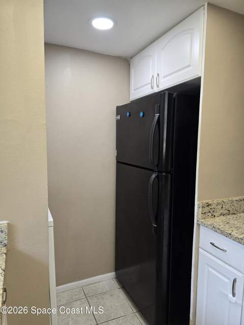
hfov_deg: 58.9
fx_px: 216
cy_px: 162
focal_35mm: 23
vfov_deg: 73.9
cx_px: 122
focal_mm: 6.3
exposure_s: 1/120
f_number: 1.7
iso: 125
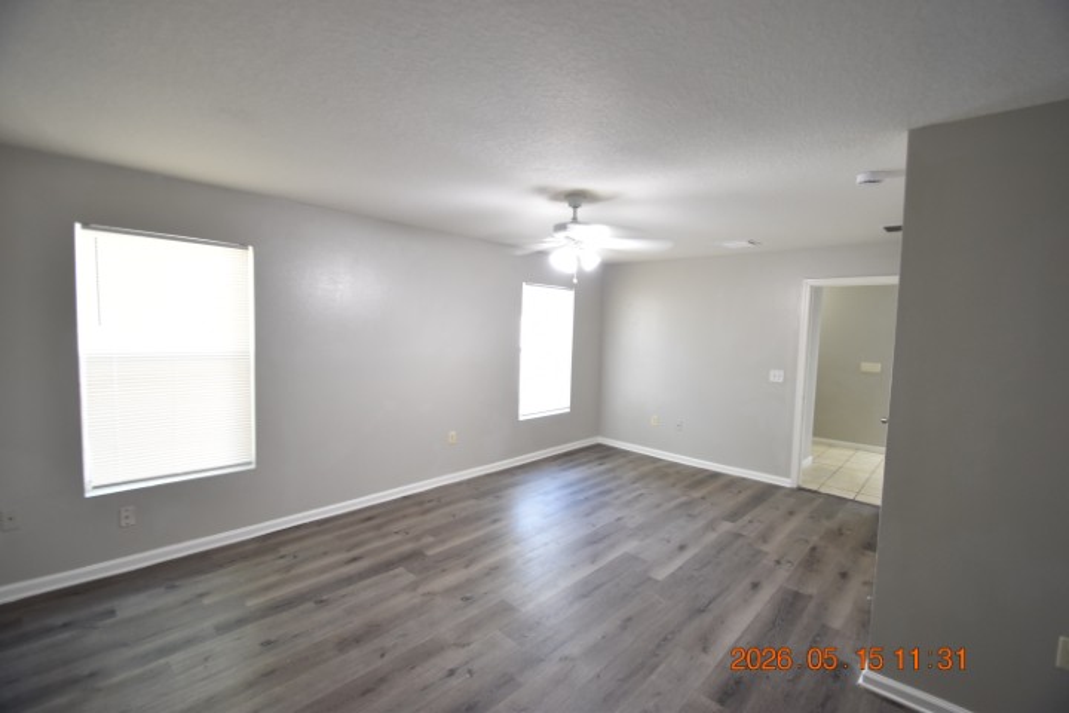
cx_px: 534
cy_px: 356
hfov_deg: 100.4
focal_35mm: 15
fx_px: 445
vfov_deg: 77.3
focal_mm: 10
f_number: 3.5
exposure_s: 1/20
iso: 800
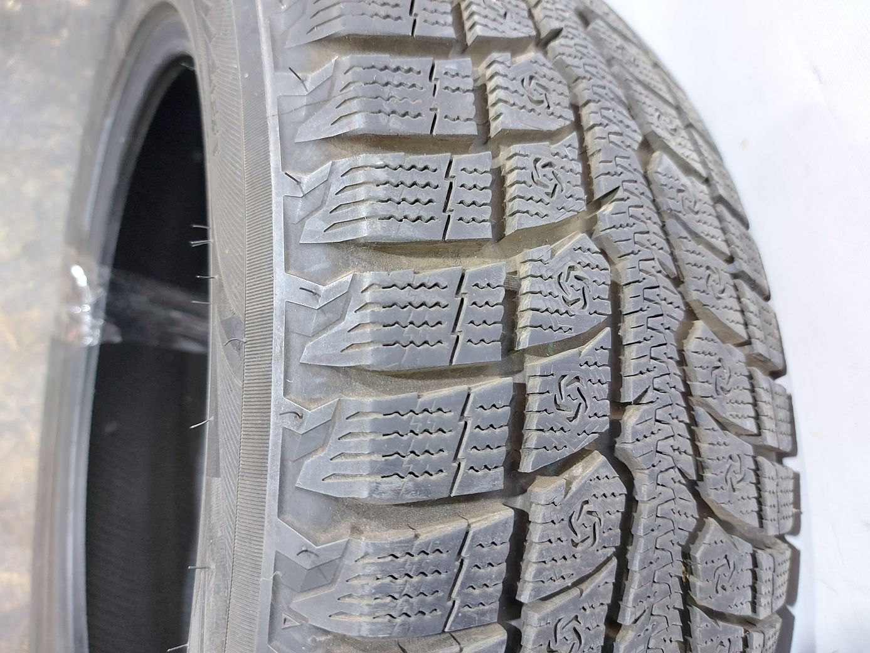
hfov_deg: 71.6
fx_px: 603
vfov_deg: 56.8
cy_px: 326
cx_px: 435
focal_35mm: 24
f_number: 1.8
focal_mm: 5.23
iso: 500
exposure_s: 1/20
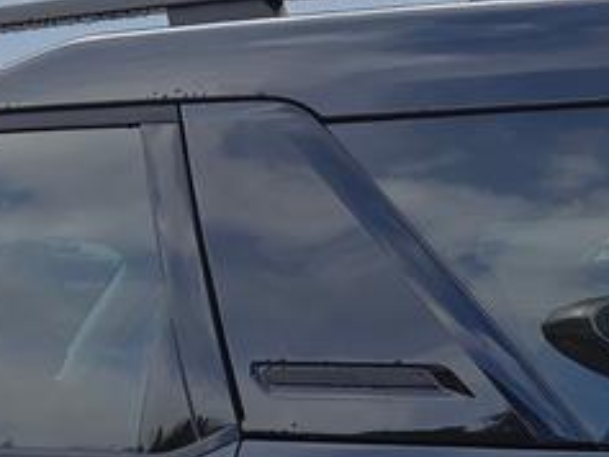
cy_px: 668
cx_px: 373
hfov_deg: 15.9
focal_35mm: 124
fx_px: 2183
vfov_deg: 11.5
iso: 25
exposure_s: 1/705
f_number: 1.8
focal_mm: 5.4
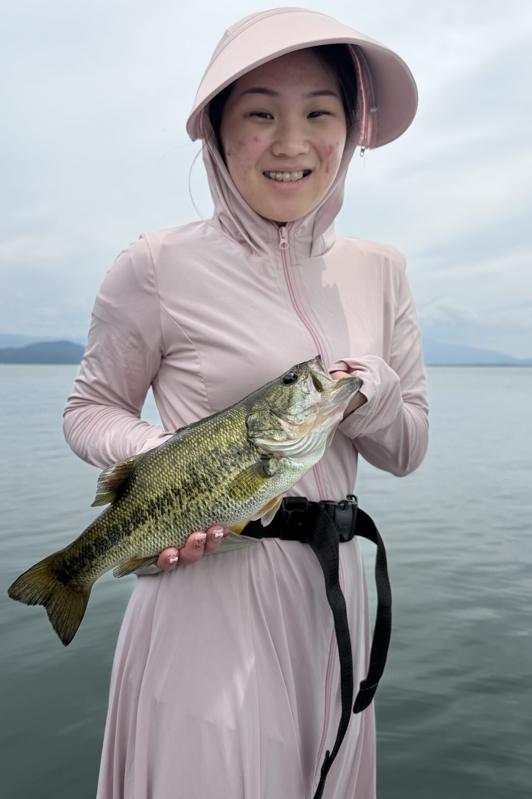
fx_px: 598
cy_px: 378
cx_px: 227
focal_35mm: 27
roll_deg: -0.5
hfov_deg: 47.8
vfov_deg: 67.3
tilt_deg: +0.3
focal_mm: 6.76
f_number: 1.78
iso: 100
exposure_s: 1/4167
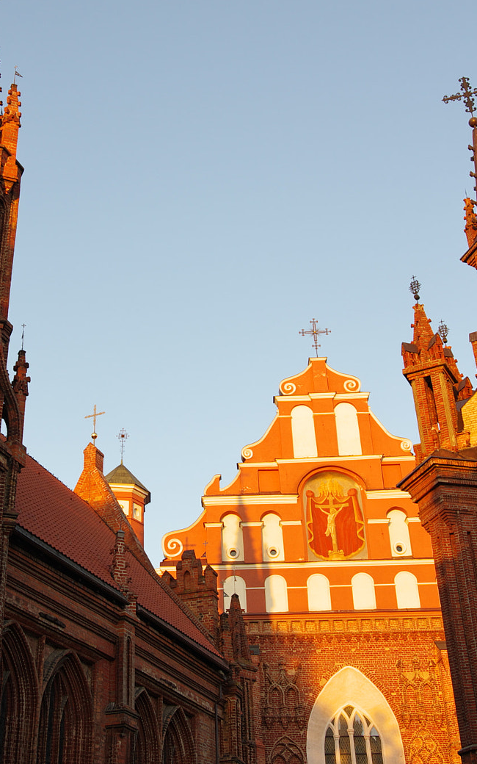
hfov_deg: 27.2
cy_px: 377
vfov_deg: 42.6
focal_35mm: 47
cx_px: 149
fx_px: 978
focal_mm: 20
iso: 100
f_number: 4.5
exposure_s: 1/125
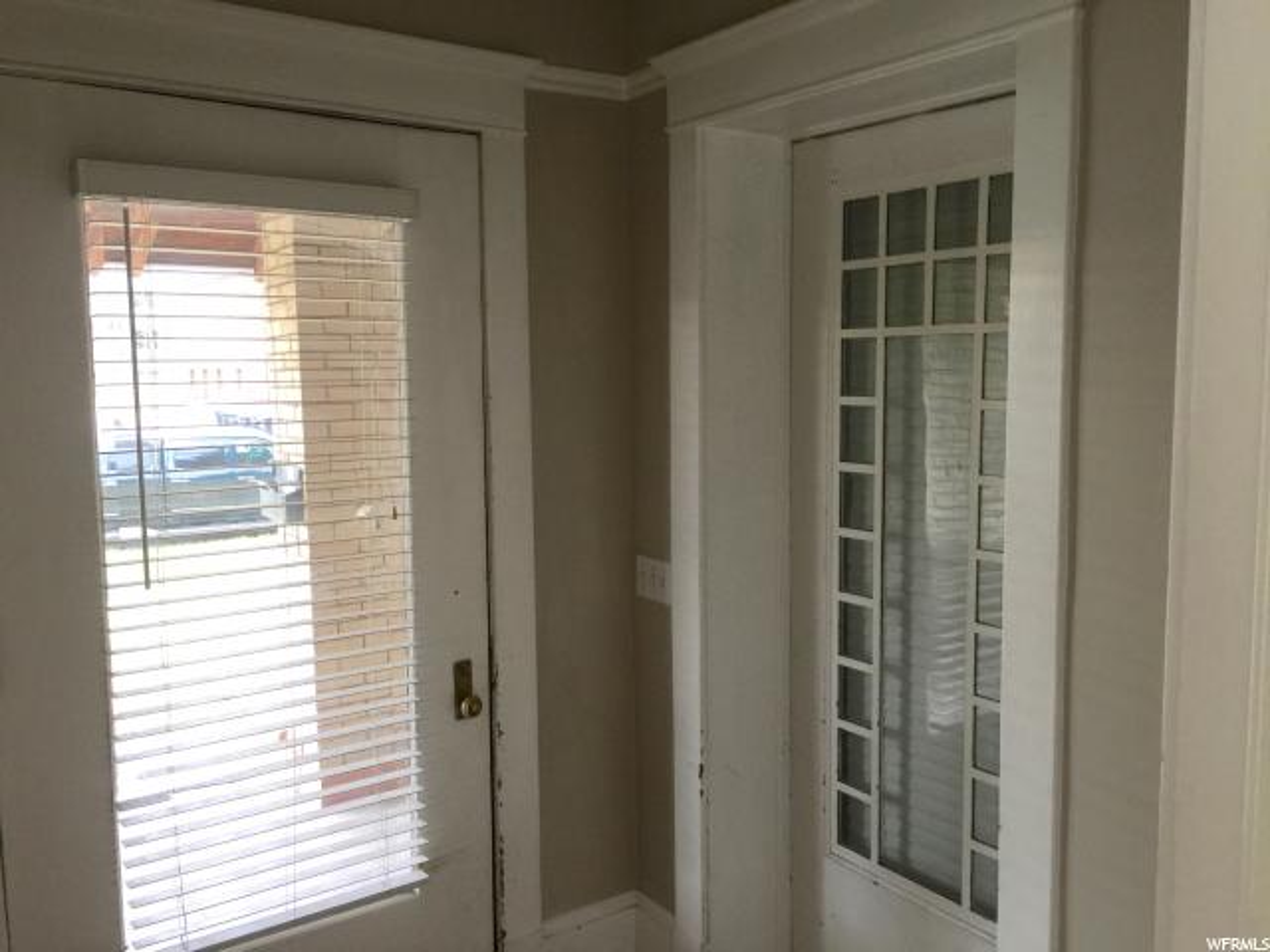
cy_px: 476
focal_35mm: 29
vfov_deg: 48.2
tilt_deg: -2.6
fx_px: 1064
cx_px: 635
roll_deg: +1.1
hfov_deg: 61.7
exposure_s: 1/30
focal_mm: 4.15
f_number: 2.2
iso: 32
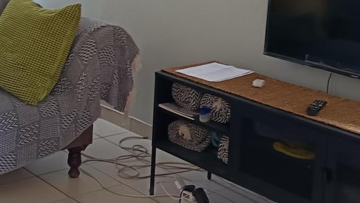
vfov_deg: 15.5
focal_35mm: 77
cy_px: 13
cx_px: 133
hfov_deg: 27.4
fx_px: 735
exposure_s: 1/33.3
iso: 918
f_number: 1.75
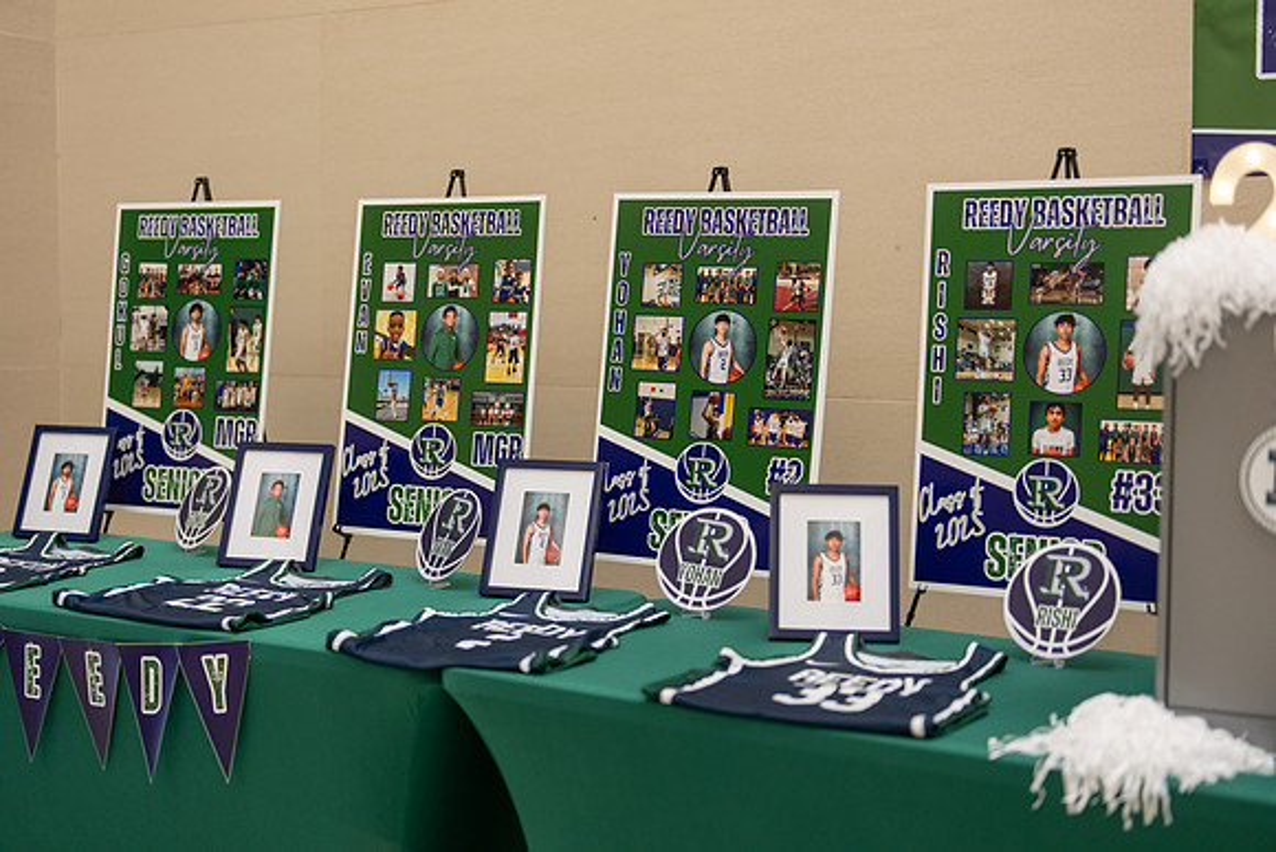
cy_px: 426
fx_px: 1773
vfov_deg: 27.0
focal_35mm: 50
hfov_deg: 39.6
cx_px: 638
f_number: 1.2
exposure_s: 1/320
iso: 800
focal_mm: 50
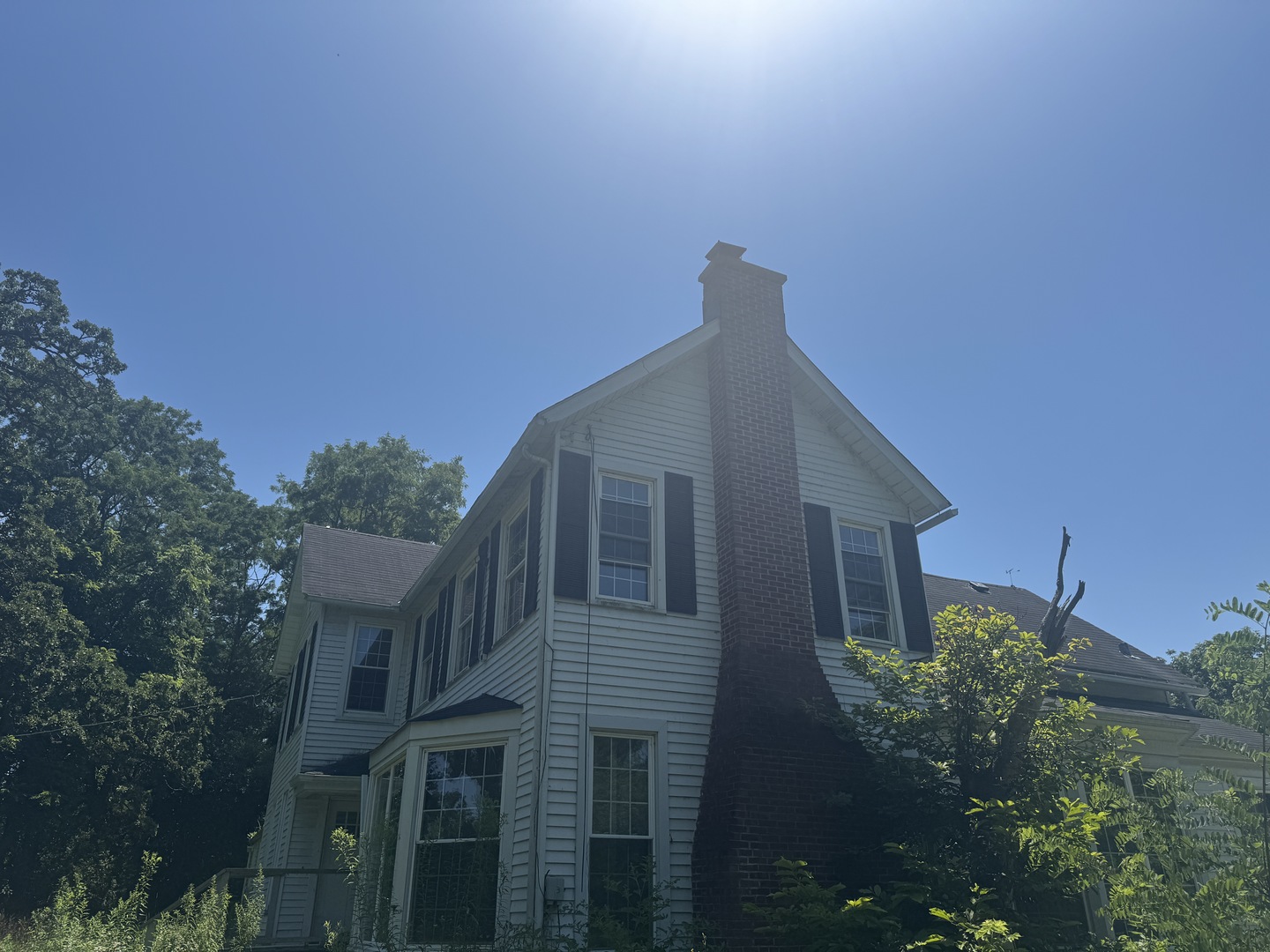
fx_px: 881
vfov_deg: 56.8
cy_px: 476
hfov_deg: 71.6
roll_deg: -0.2
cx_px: 635
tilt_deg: +25.1
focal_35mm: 24
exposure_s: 1/7937
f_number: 1.78
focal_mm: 6.76
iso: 80
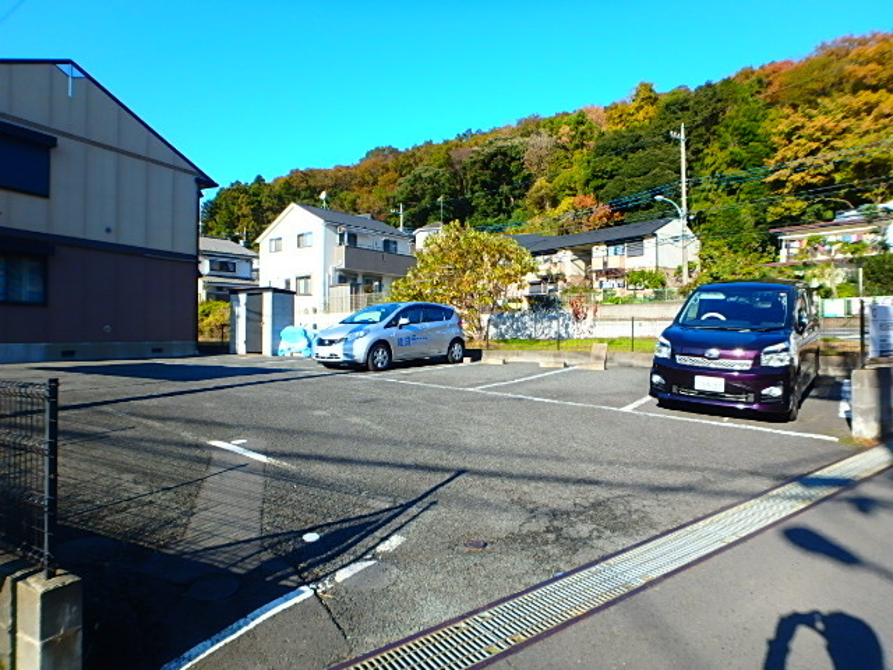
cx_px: 446
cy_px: 335
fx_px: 542
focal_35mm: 21
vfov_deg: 63.4
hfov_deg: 79.0
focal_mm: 3.7
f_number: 3.5
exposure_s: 1/640
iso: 125
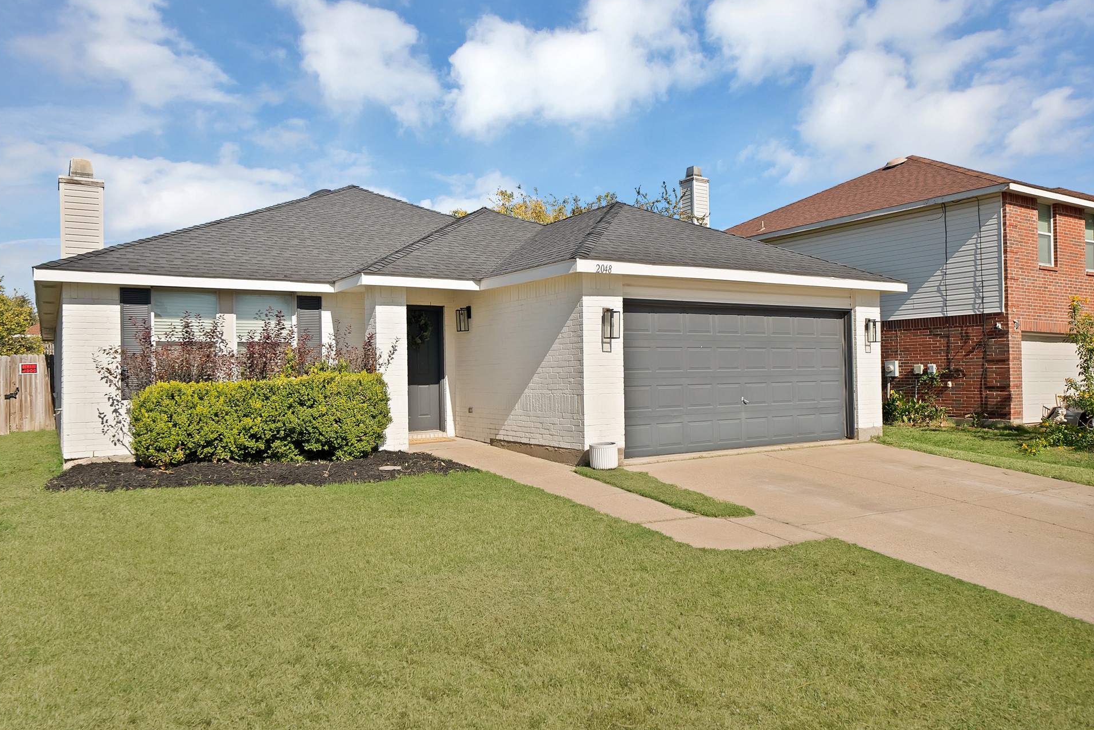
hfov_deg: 71.5
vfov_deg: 51.3
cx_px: 534
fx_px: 760
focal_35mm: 25
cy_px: 357
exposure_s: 1/800
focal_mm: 24
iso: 640
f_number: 8
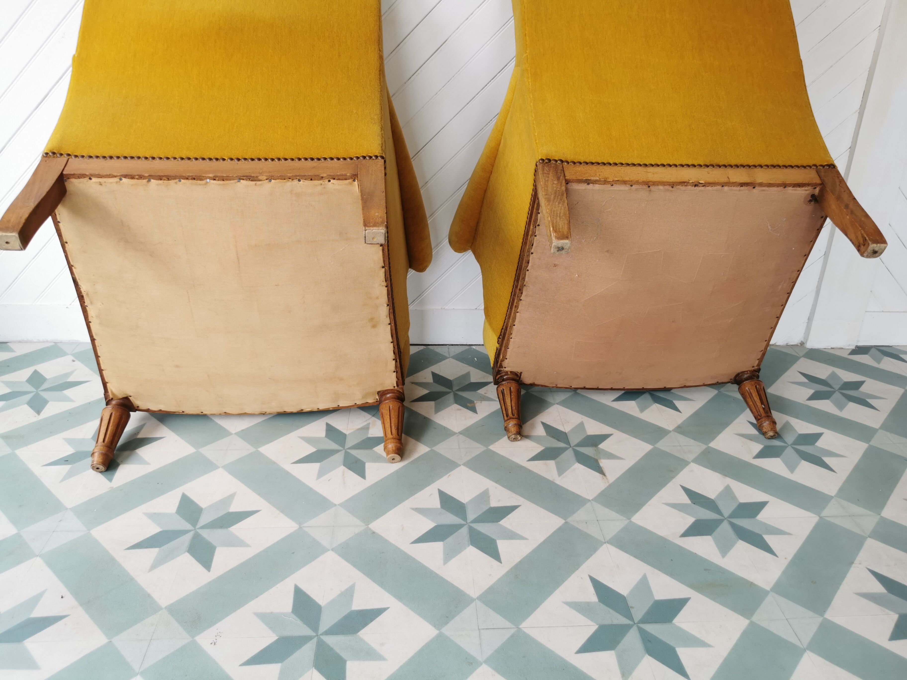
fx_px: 707
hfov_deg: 65.3
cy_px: 340
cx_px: 454
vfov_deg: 51.4
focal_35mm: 27
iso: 50
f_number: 1.6
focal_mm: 5.56
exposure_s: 1/202
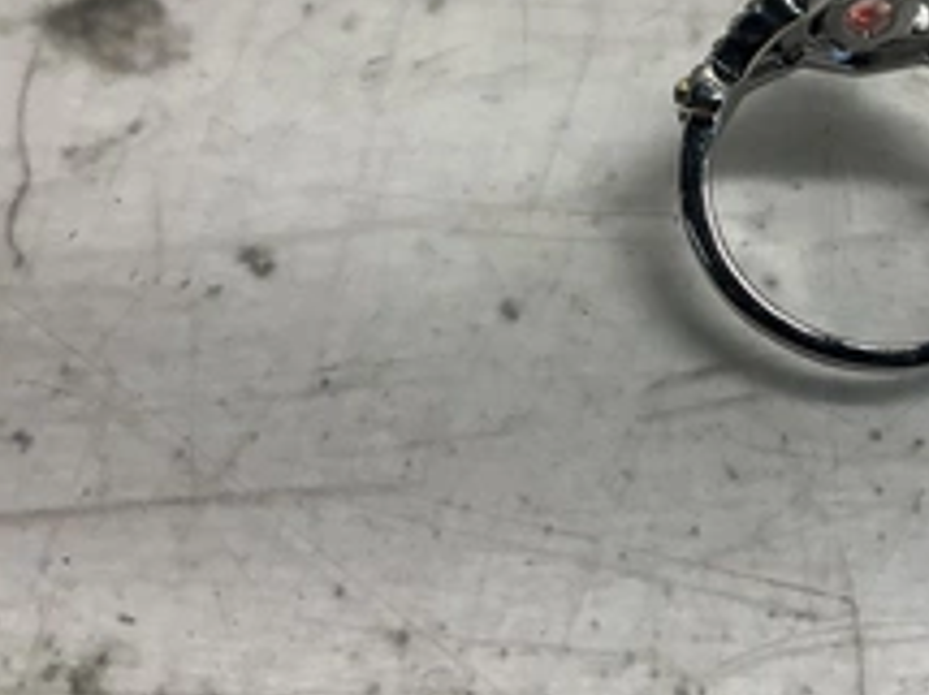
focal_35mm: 54
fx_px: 1448
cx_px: 739
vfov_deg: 26.5
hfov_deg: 34.5
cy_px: 138
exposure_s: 1/120
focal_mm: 3
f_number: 1.8
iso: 40
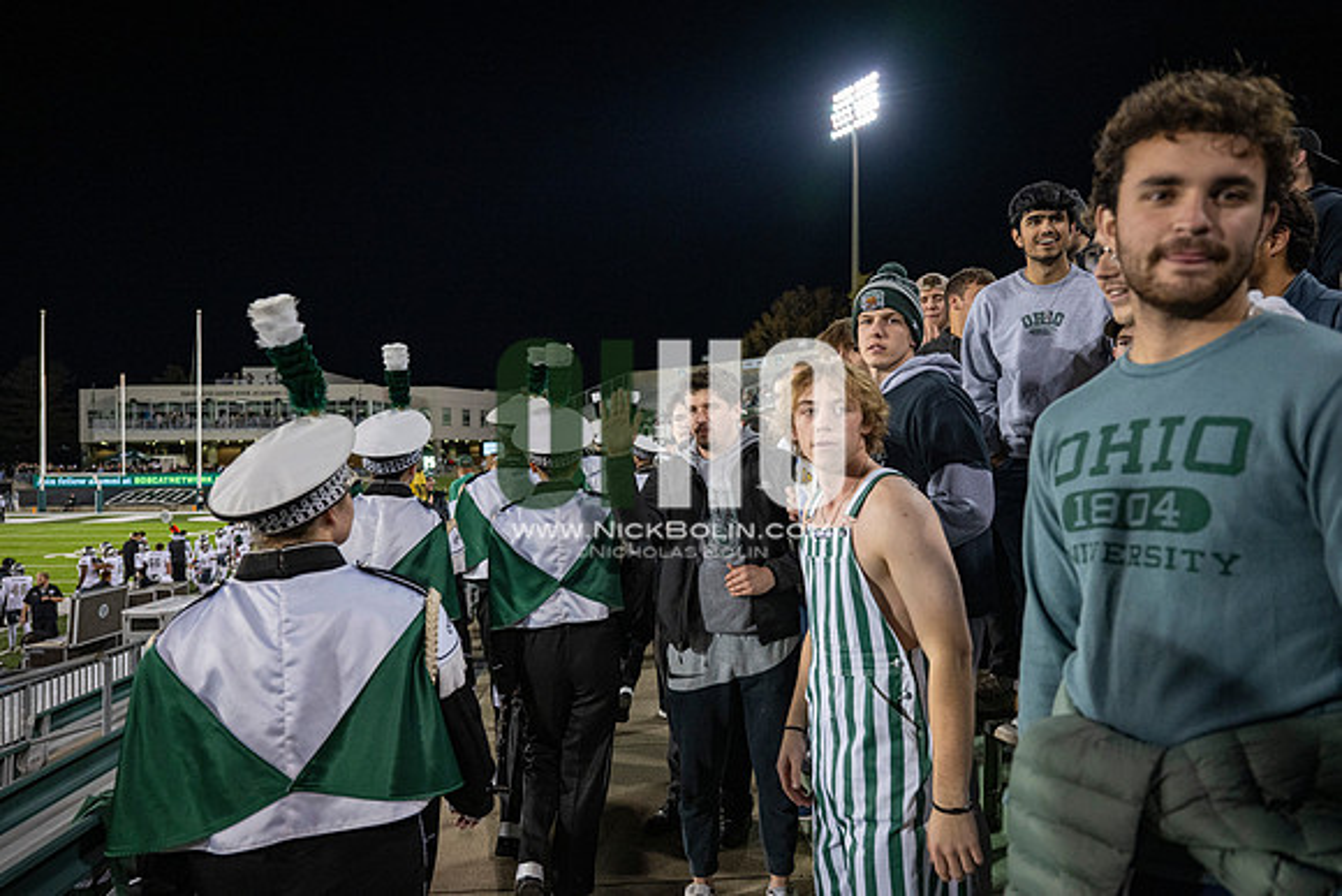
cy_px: 448
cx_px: 671
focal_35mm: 24
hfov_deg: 73.7
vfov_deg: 53.2
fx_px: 895
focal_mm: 24
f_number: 3.2
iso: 1250
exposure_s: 1/500
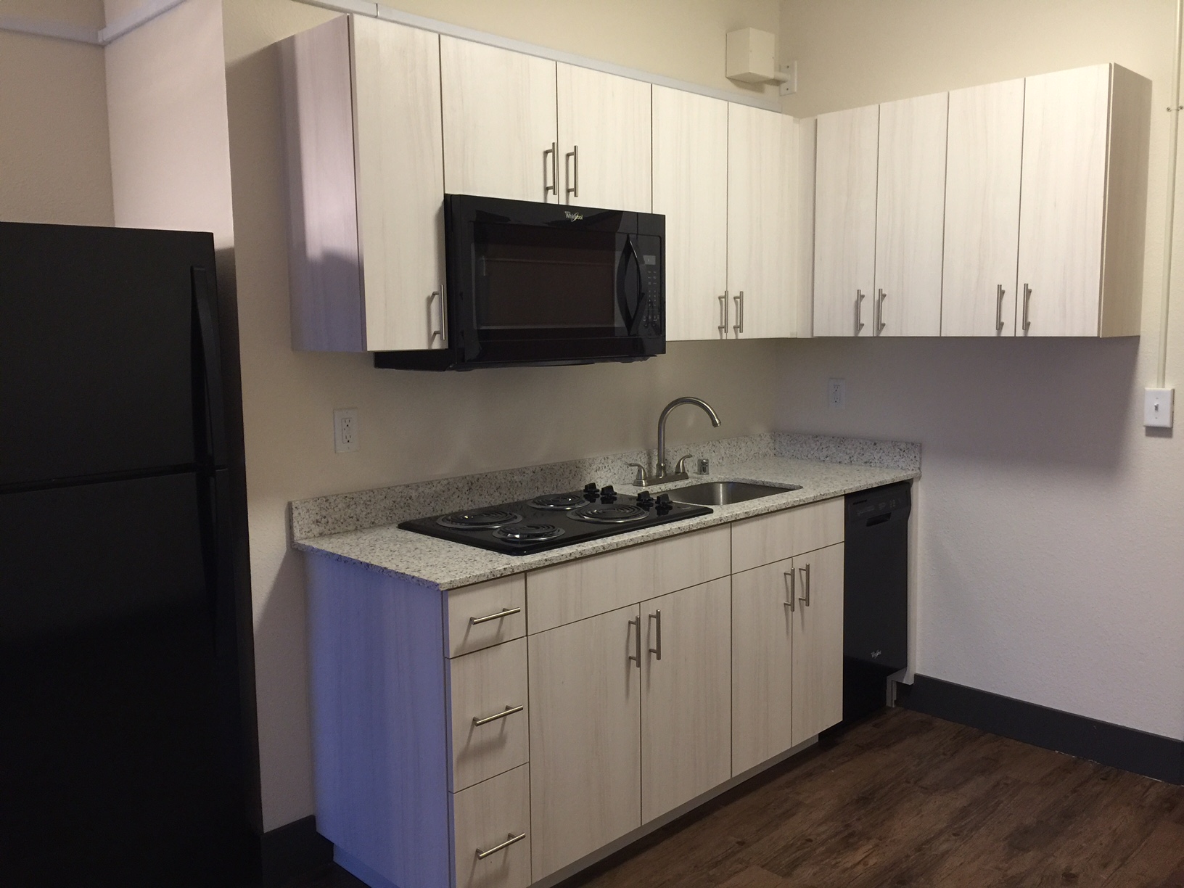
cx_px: 592
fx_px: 992
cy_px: 444
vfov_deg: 48.2
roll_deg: -0.6
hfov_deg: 61.7
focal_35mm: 29
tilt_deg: -6.2
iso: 80
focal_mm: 4.15
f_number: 2.2
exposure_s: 1/15
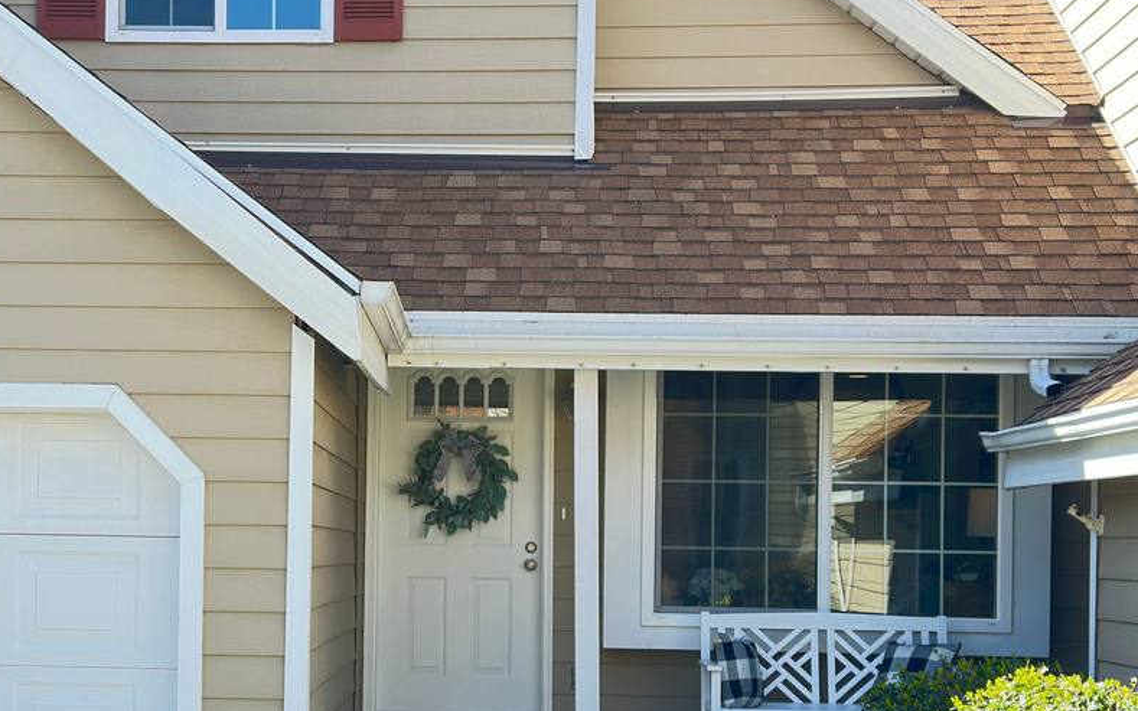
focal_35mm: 66
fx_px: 2047
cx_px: 353
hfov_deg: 30.8
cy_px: 498
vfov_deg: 19.6
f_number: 1.78
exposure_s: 1/532
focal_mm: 6.86
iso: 80
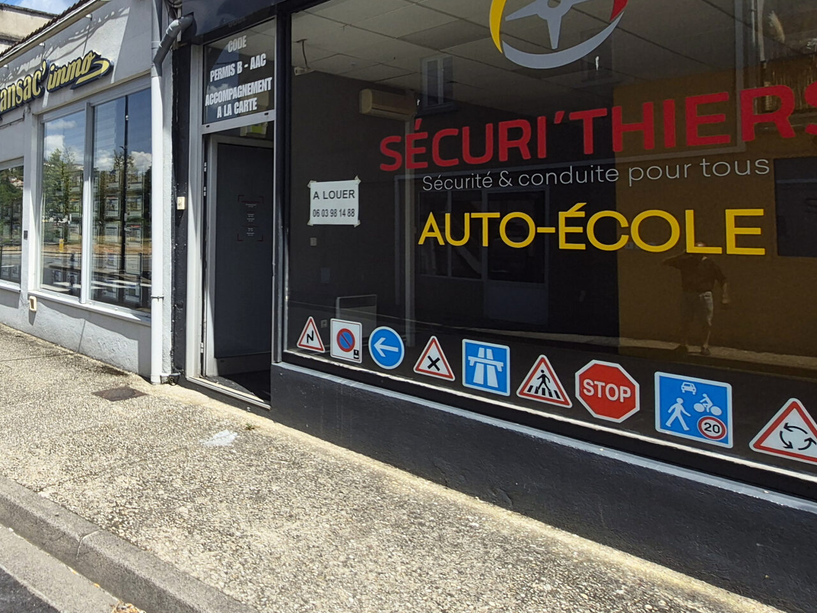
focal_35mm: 26
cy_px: 183
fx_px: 614
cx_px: 158
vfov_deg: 51.6
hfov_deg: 61.5
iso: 48
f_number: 2.2
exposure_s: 1/1336
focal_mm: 1.7
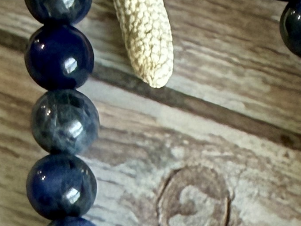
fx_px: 1235
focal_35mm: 142
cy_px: 433
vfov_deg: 9.8
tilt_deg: -73.9
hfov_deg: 13.5
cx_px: 365
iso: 250
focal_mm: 2.22
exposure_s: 1/120
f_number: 2.2
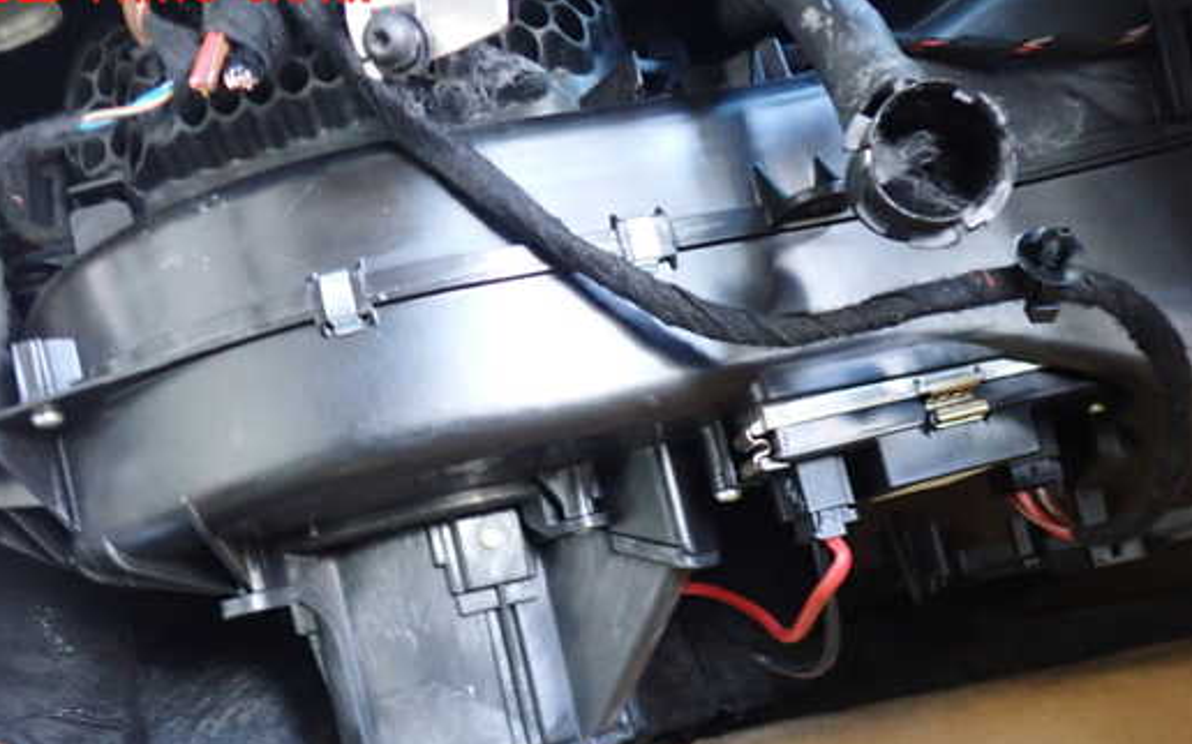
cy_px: 478
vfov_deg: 34.2
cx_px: 645
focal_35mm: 37
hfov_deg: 52.7
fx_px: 1201
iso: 800
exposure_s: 1/25
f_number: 2.3
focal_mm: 5.4
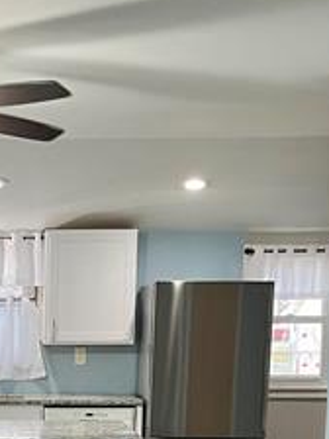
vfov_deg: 20.9
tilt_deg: -9.8
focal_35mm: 89
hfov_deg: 16.0
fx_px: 1128
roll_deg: -0.7
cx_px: -49
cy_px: 488
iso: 80
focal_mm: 5.1
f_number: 1.6
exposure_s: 1/60
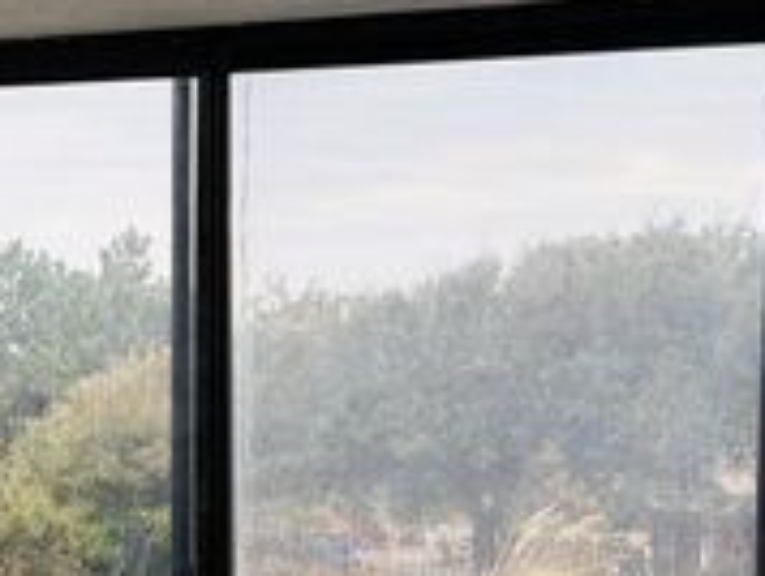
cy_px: 419
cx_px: -198
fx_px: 1615
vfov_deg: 20.1
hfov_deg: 23.8
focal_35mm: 73
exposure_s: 1/397
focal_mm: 5.96
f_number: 1.6
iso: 50
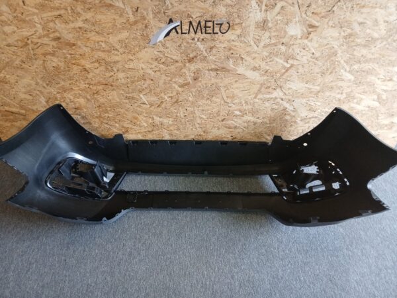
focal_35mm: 26
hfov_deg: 67.3
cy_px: 149
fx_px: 298
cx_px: 198
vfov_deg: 53.1
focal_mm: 3.98
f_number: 1.8
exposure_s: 1/33.3
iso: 250
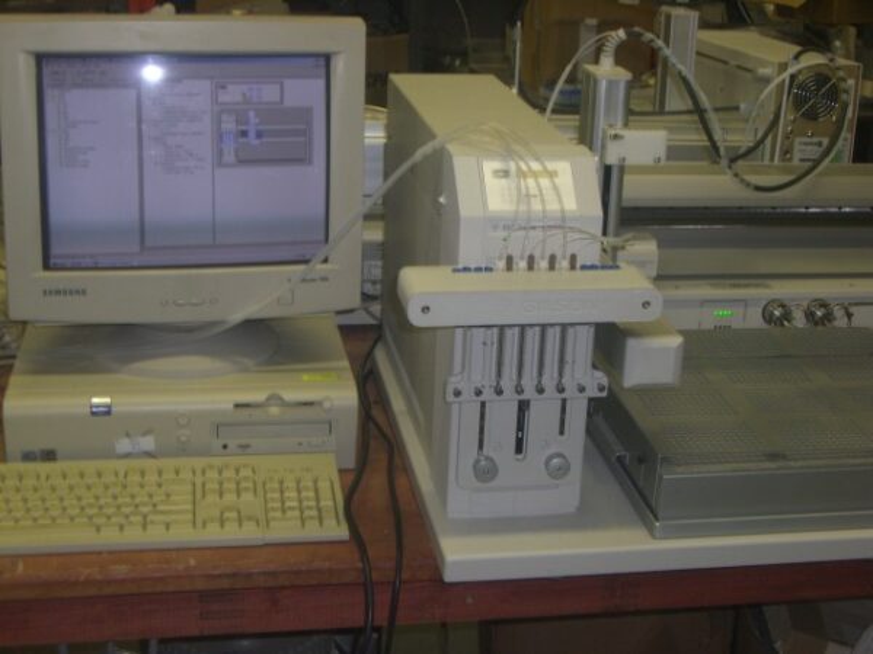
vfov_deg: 26.6
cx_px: 436
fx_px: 1387
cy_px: 327
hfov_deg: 34.9
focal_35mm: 55
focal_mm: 9
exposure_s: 1/30
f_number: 3.3
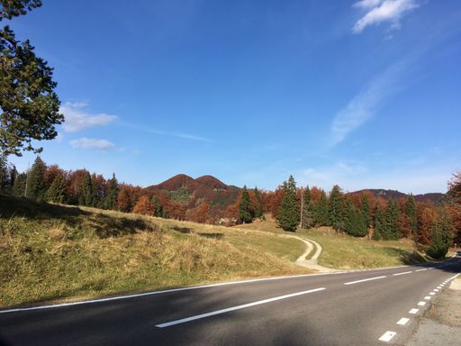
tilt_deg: +7.5
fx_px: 386
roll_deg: -1.0
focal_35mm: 29
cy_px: 173
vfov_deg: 48.2
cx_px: 230
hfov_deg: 61.7
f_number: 2.2
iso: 25
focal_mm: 4.15
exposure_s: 1/1637
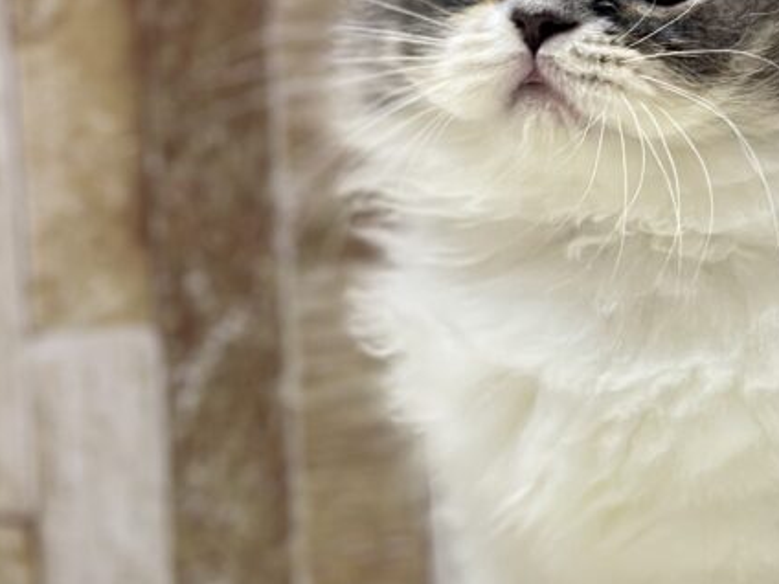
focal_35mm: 136
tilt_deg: -8.7
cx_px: 597
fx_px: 3061
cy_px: 250
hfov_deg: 14.4
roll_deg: +0.0
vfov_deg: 10.9
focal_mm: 6.86
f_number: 1.78
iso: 250
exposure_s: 1/33
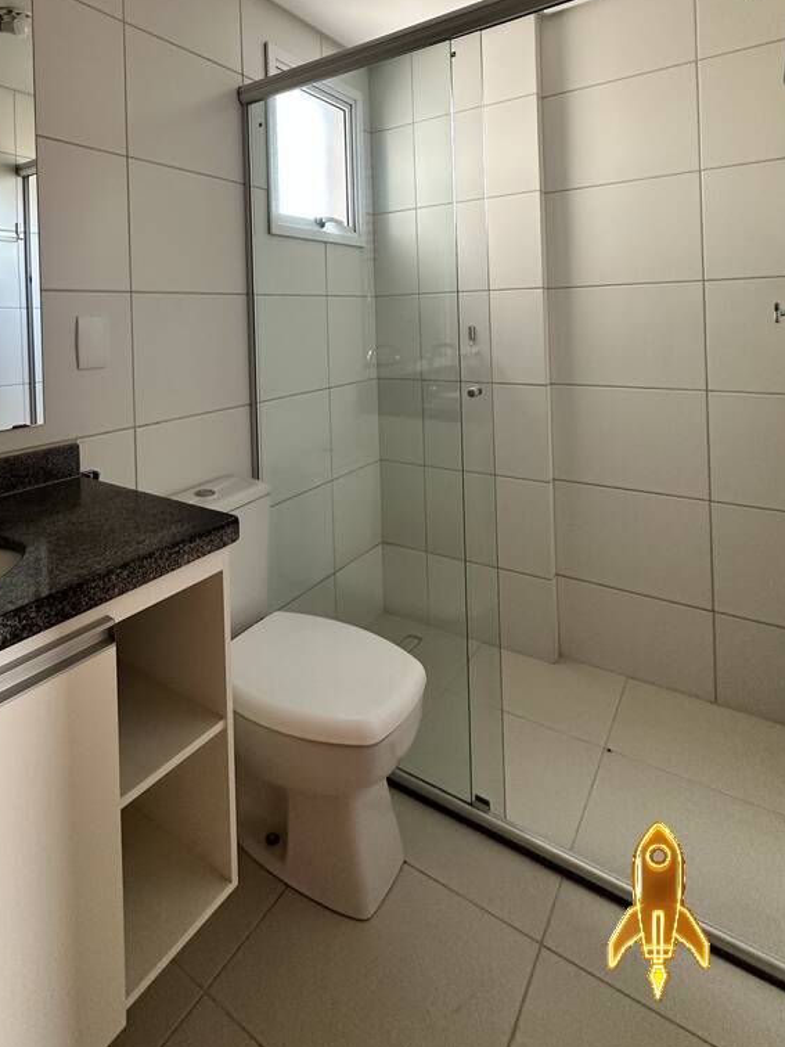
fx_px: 605
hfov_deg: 64.0
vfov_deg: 78.0
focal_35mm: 20
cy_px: 317
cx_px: 252
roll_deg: +1.0
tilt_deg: +1.5
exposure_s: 1/99
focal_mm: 2.22
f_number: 2.2
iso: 250
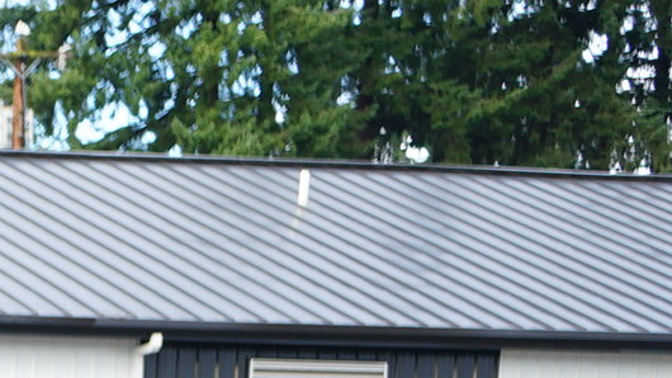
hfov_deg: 8.8
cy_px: 1156
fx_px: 3813
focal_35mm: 214
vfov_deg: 5.3
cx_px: -1116
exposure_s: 1/80
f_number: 5
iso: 100
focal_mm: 36
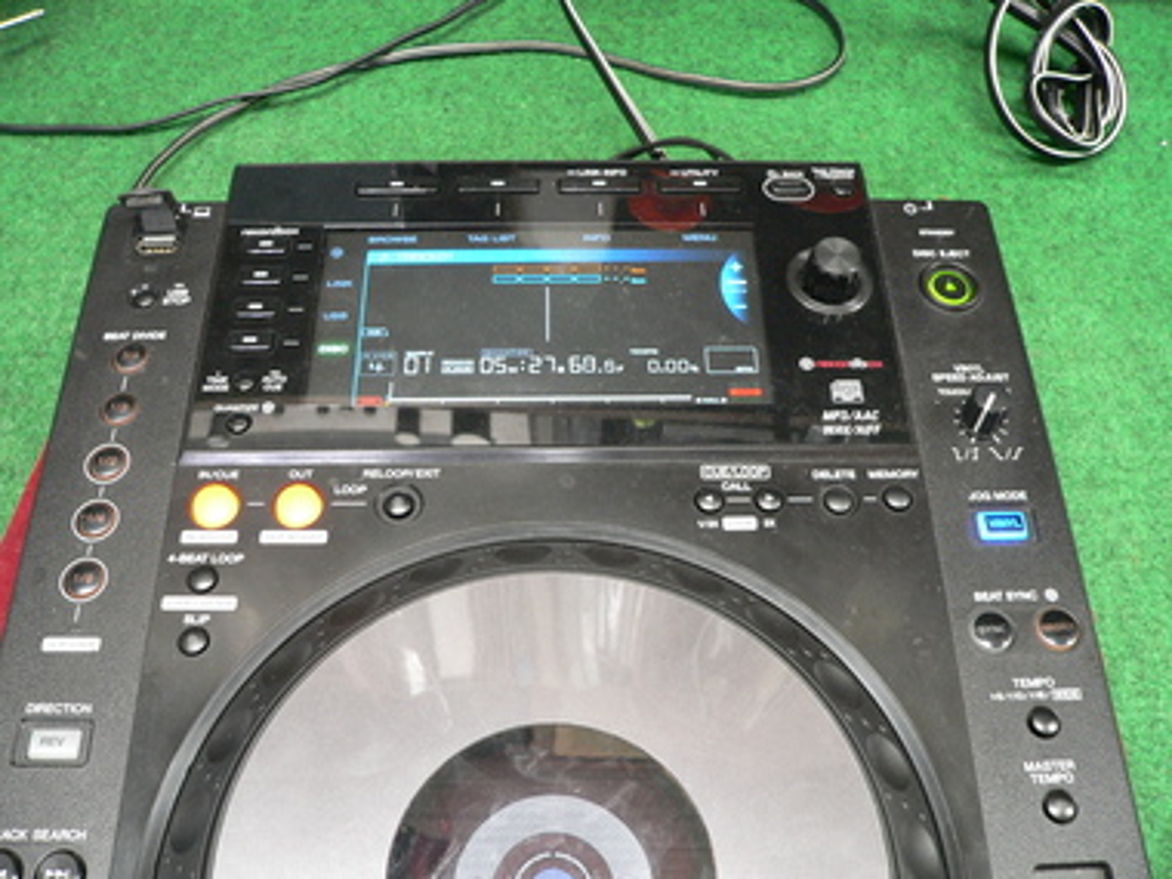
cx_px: 586
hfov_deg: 51.4
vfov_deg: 39.7
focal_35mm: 36
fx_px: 1219
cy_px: 440
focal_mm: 6
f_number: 2.8
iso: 200
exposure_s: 1/8
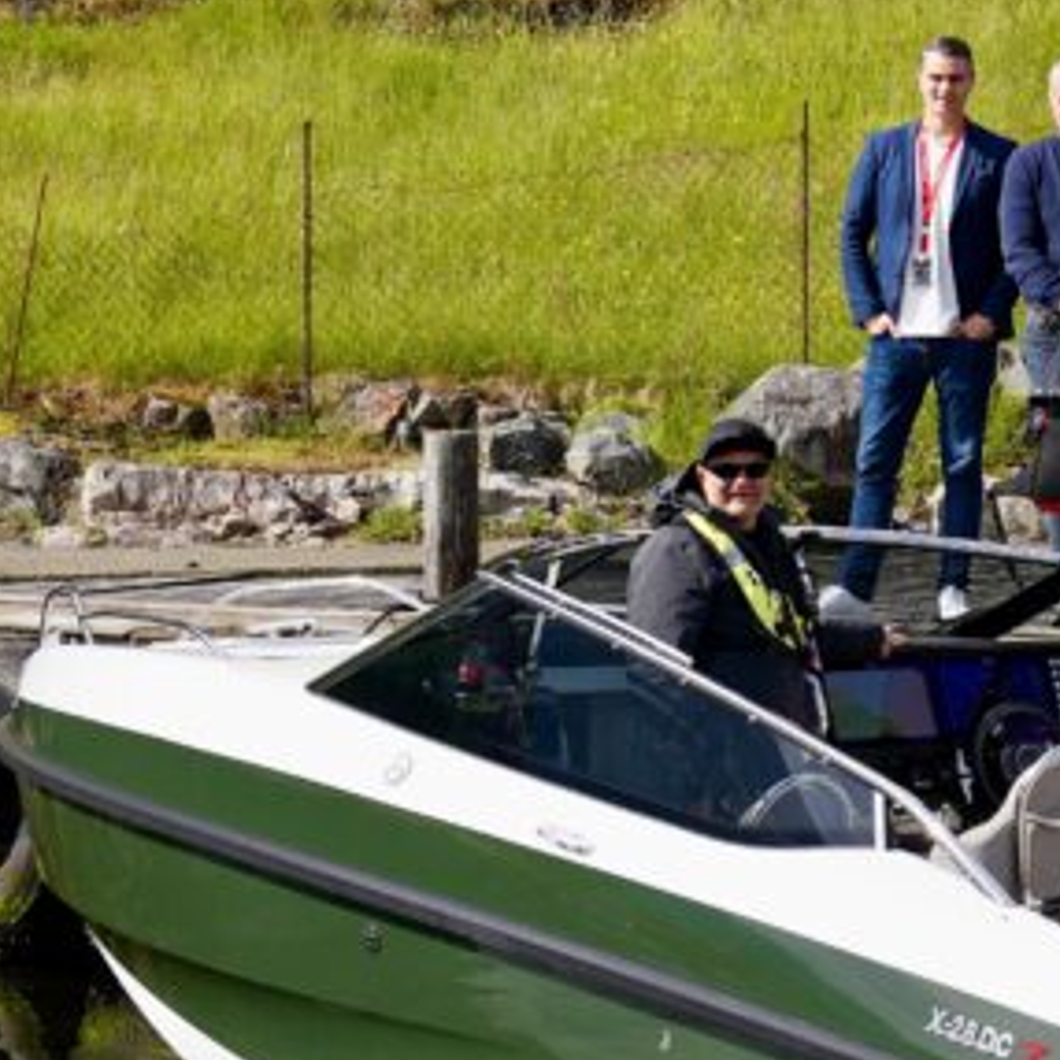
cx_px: 1457
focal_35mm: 149
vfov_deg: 11.7
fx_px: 5162
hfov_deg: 11.4
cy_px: 469
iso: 100
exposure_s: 1/800
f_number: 4.5
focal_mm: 49
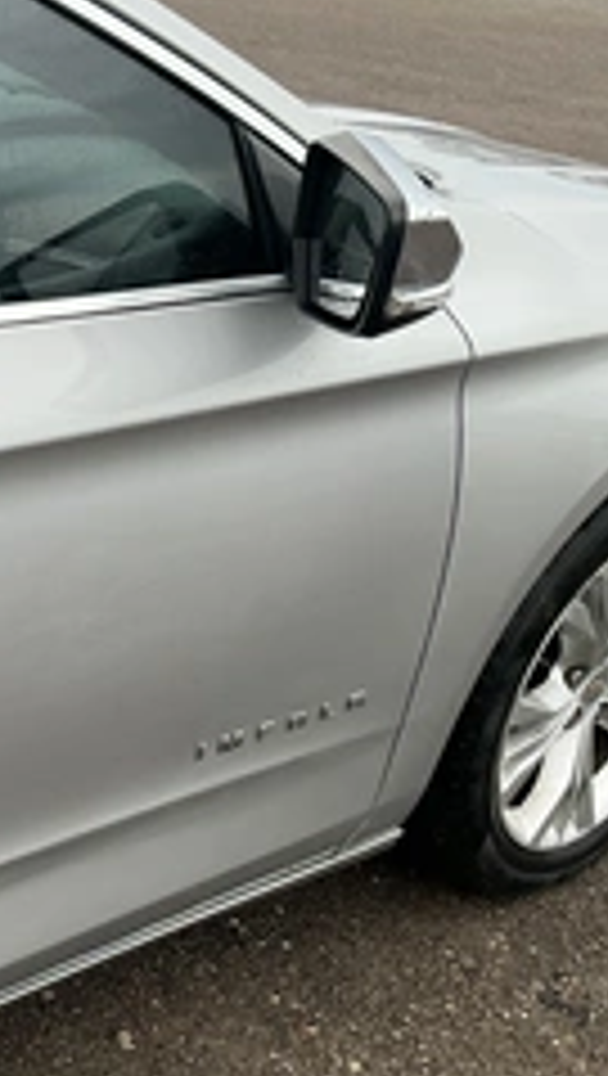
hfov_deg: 22.0
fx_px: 1457
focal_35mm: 51
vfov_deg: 40.4
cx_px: -95
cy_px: 639
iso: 25
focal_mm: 3
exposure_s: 1/355
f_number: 1.8
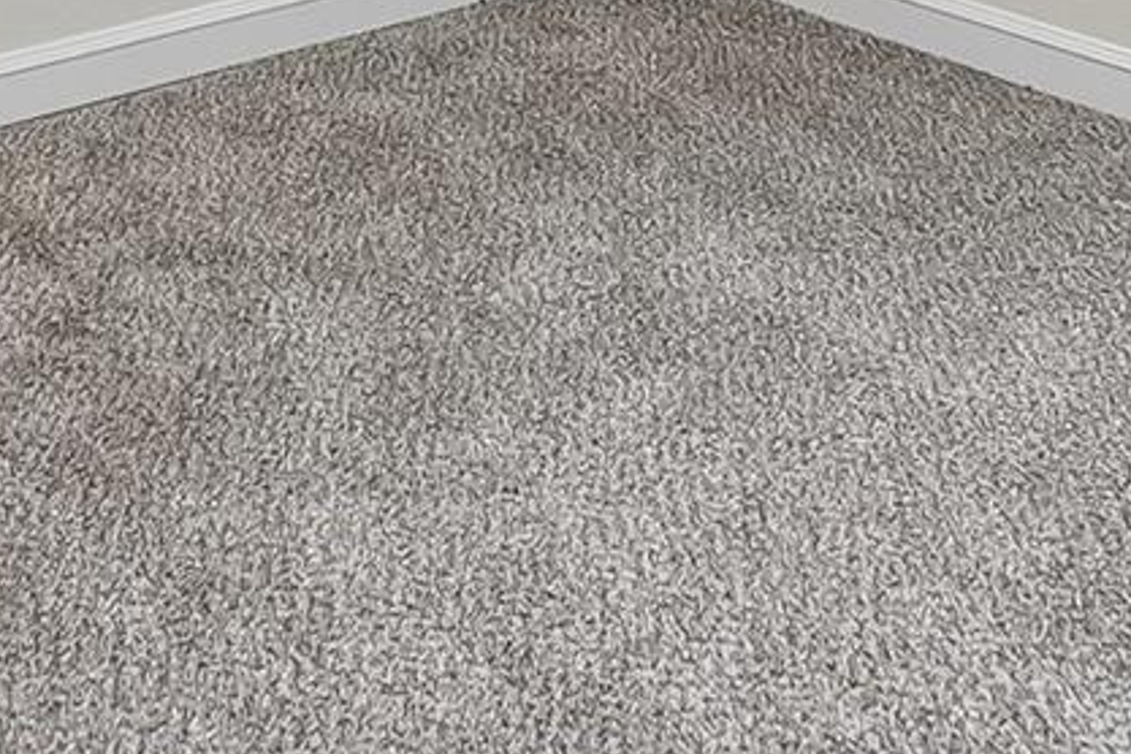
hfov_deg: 29.0
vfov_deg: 16.2
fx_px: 2168
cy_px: -656
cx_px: 358
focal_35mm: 69
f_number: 8
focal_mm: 12
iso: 320
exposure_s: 1/30
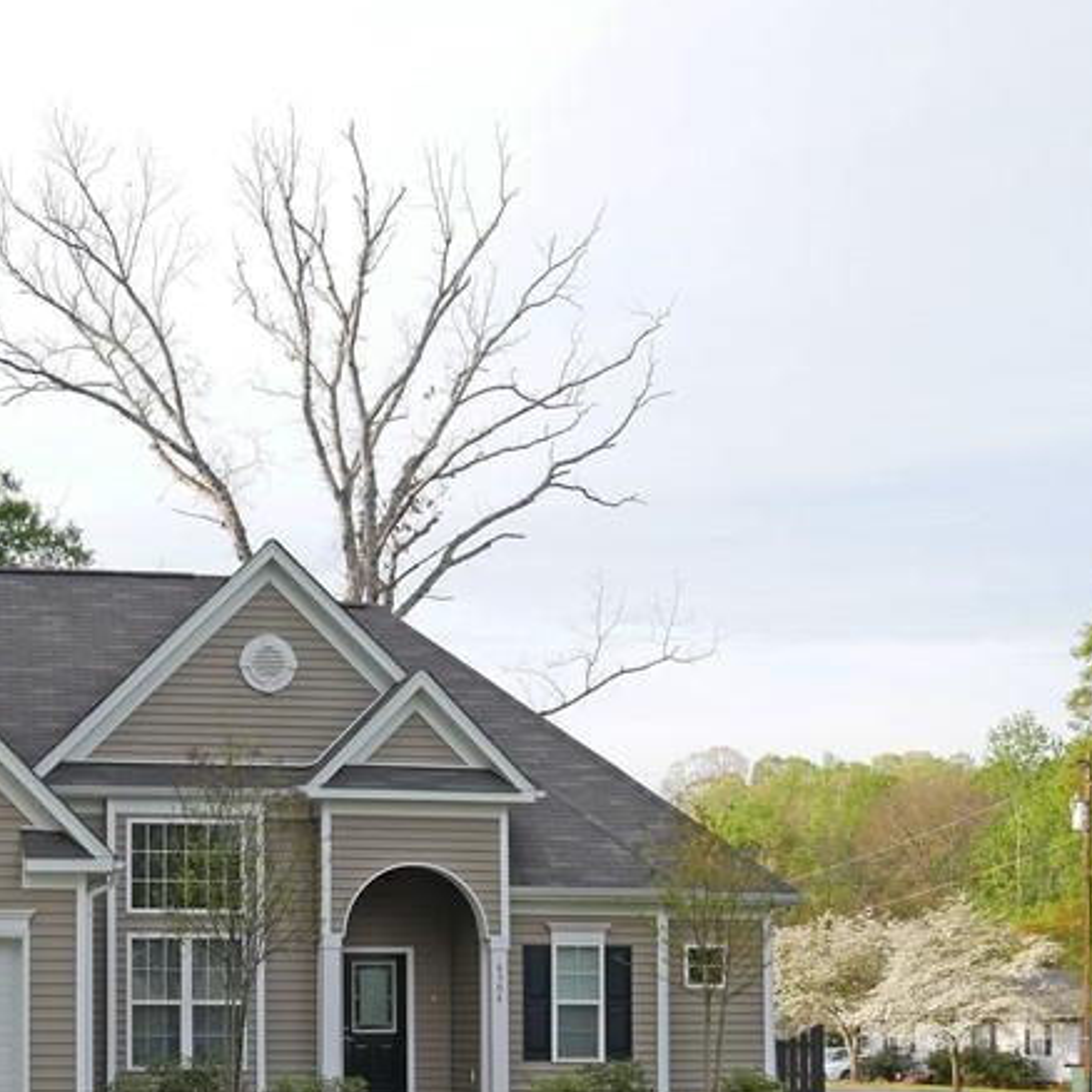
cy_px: 905
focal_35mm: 62
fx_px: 2213
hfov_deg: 27.0
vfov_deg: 27.1
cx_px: 171
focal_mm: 15
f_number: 5.6
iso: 200
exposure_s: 1/250
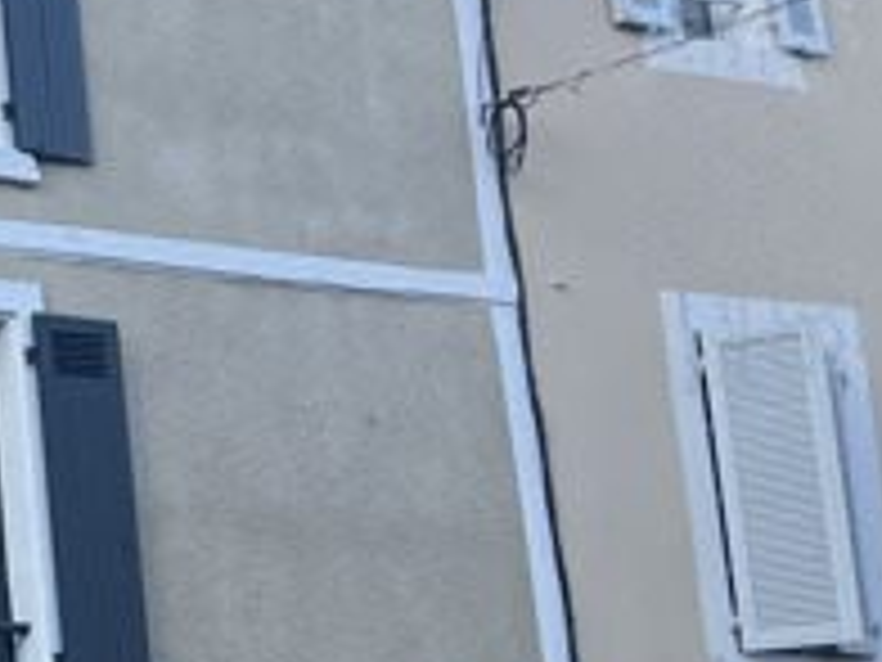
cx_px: -891
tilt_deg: +10.4
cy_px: 491
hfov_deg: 15.0
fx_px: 2701
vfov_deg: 13.9
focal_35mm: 106
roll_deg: +2.0
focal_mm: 5.1
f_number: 1.6
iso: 50
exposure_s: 1/407
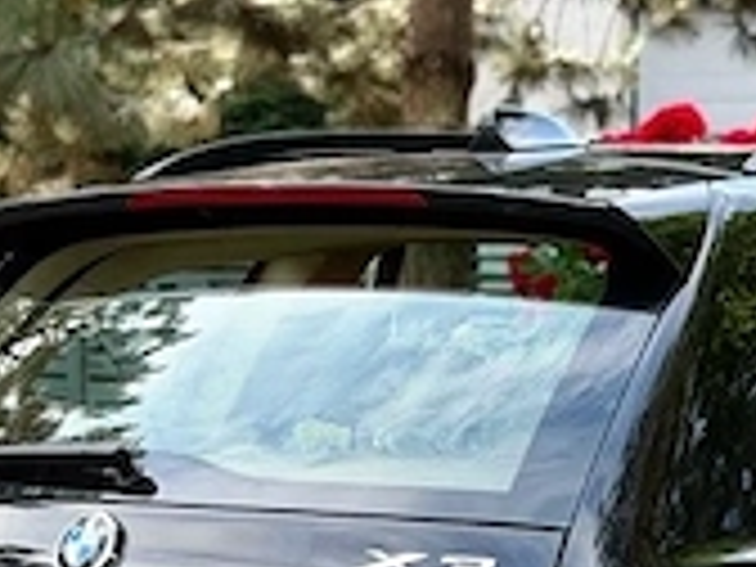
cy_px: 576
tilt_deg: -3.5
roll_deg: +0.9
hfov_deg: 11.4
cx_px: 837
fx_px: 3735
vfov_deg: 8.6
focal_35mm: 171
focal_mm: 6.76
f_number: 1.78
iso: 80
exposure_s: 1/356
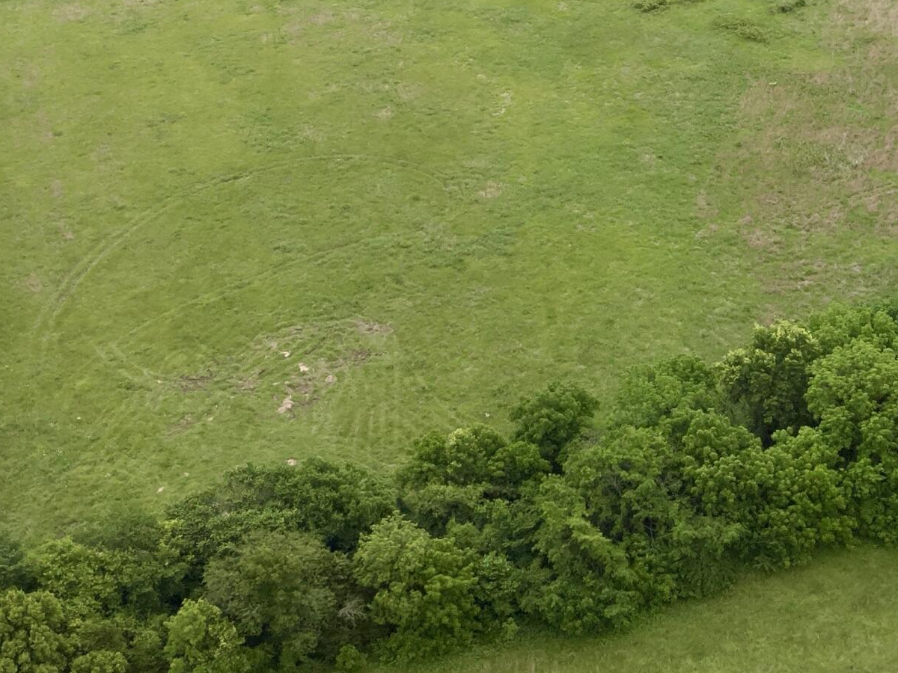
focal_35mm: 60
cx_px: 639
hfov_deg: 31.8
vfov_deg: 23.1
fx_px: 1557
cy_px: -51
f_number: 2.8
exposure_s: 1/725
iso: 100
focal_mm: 4.4
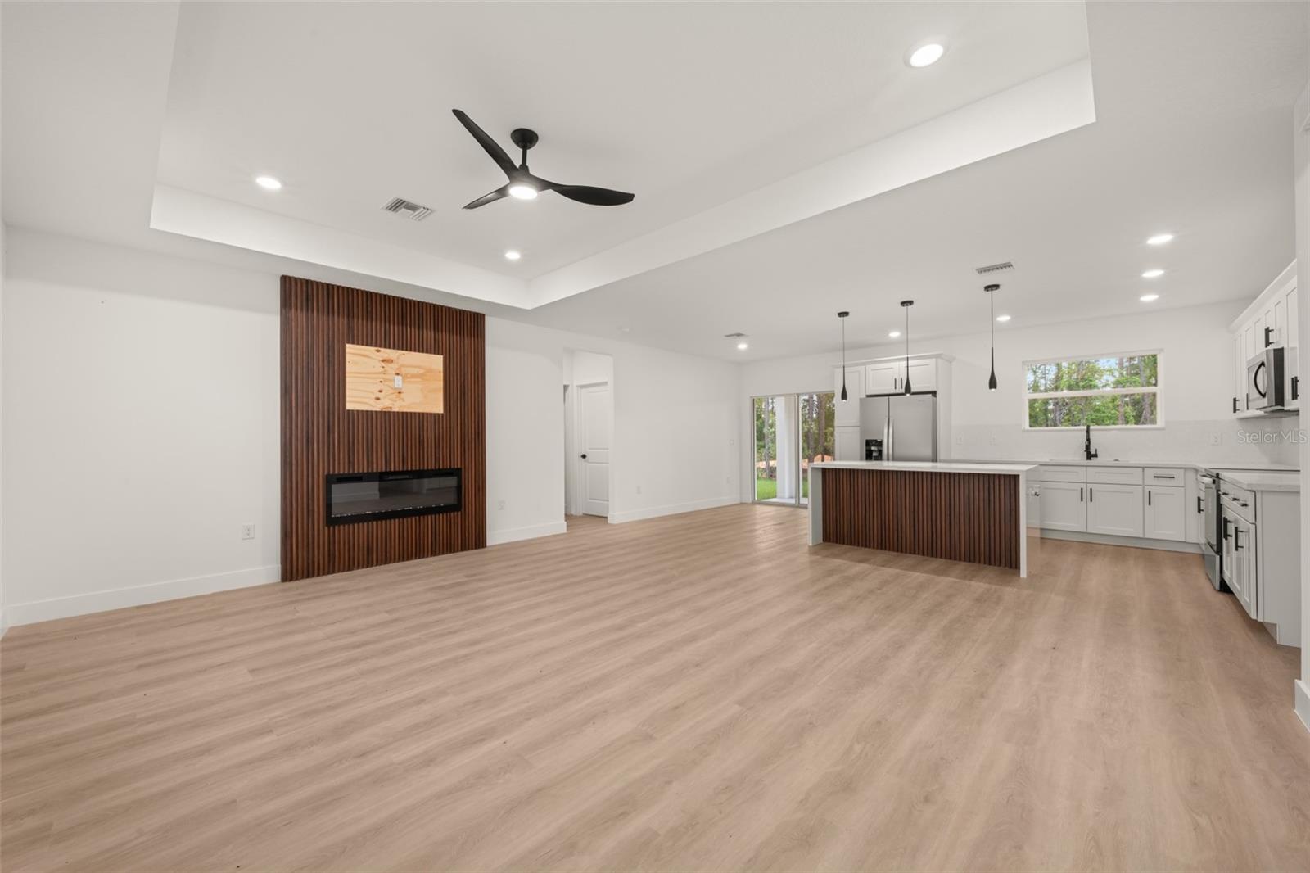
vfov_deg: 85.4
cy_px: 436
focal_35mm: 13
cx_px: 655
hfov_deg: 108.3
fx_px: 473
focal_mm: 13
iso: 400
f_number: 11
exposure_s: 1/3
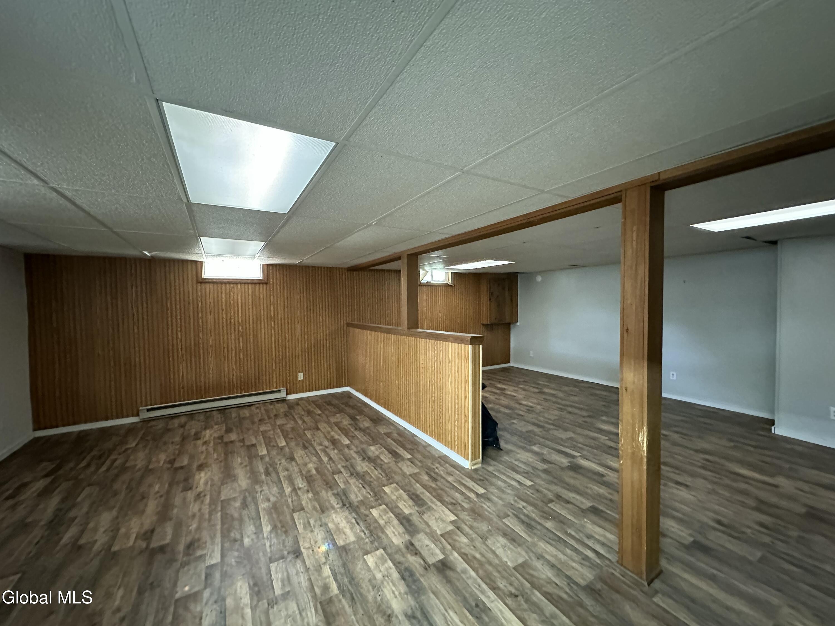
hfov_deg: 102.1
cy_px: 313
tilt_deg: -2.6
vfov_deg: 85.7
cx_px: 418
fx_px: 338
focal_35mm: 14
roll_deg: +0.5
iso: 1000
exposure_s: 1/40
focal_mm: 2.22
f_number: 2.2
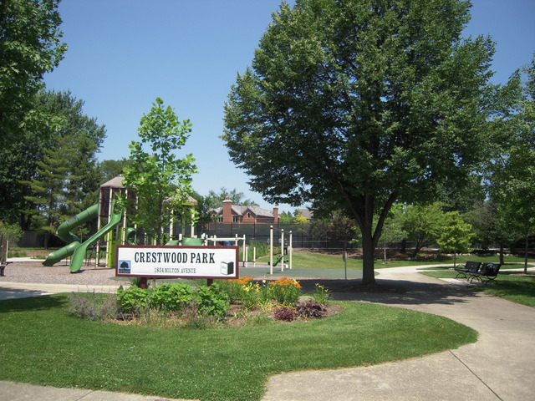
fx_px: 433
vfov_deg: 49.7
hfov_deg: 63.4
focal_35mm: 28
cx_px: 268
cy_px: 200
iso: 100
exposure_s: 1/320
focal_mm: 5
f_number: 5.4
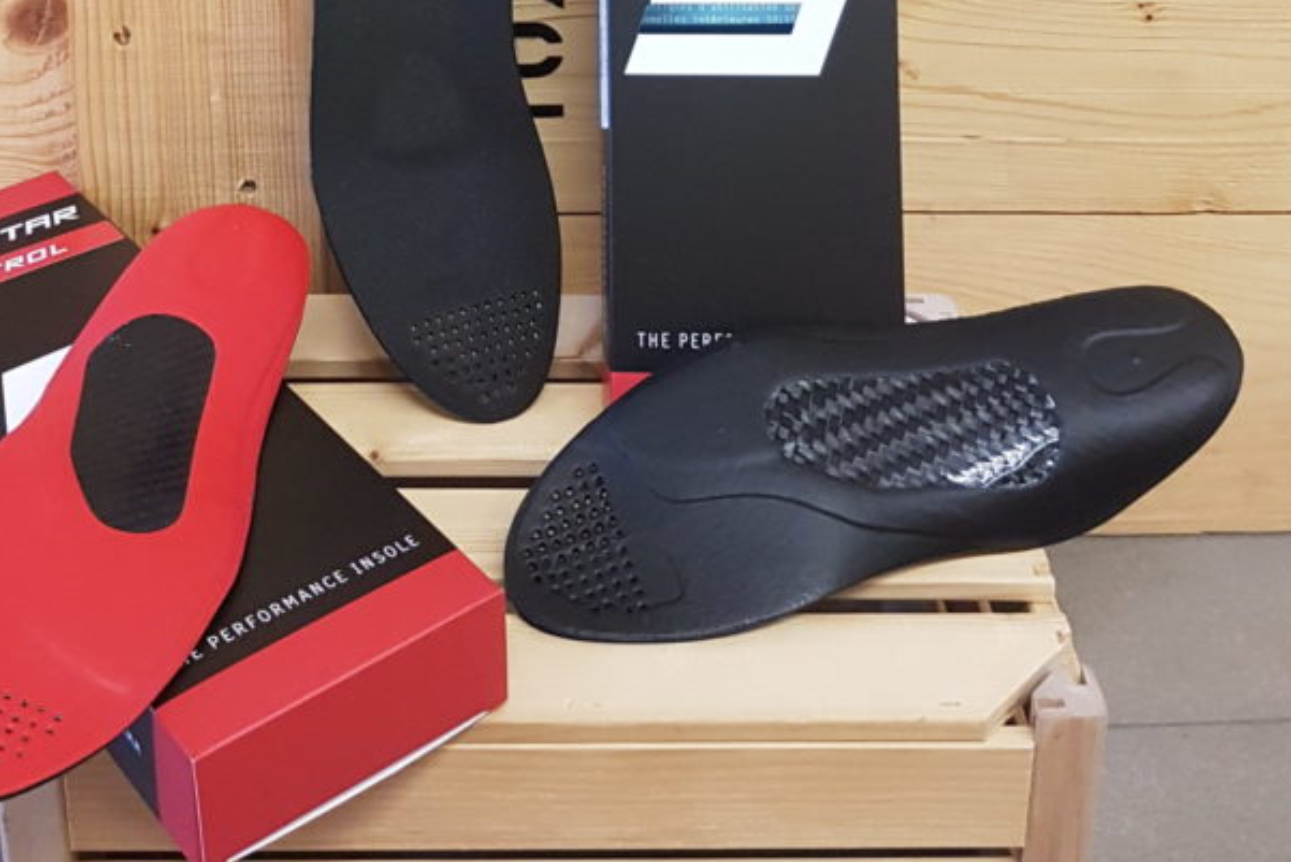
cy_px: -196
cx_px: 513
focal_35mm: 54
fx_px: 1937
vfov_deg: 22.9
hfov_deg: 36.7
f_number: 1.7
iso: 160
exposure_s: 1/50
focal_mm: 4.2
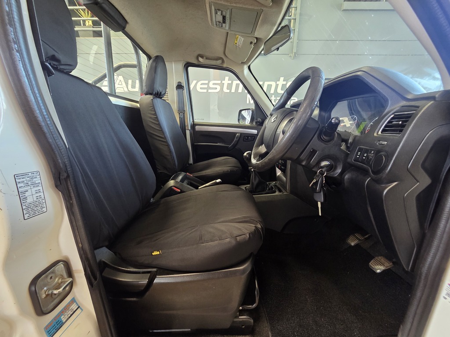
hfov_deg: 106.2
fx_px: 169
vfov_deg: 89.9
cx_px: 225
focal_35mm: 13
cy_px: 168
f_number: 2.2
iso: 320
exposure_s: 1/50
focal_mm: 2.2
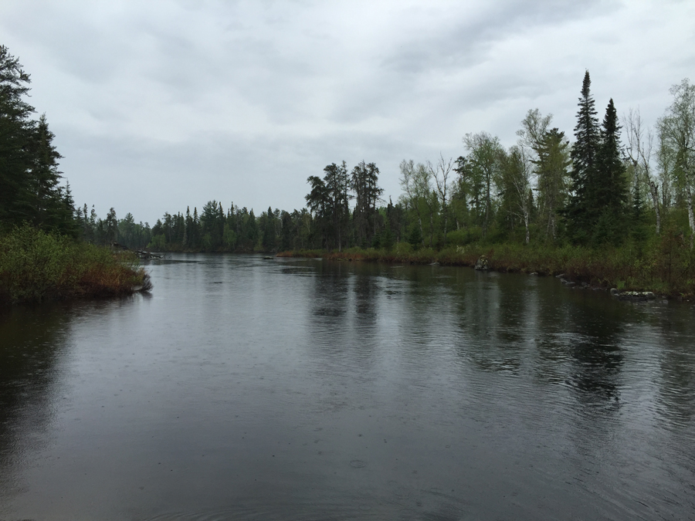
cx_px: 348
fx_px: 582
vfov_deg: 48.2
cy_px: 260
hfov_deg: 61.7
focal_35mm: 29
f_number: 2.2
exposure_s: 1/542
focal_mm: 4.15
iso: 32
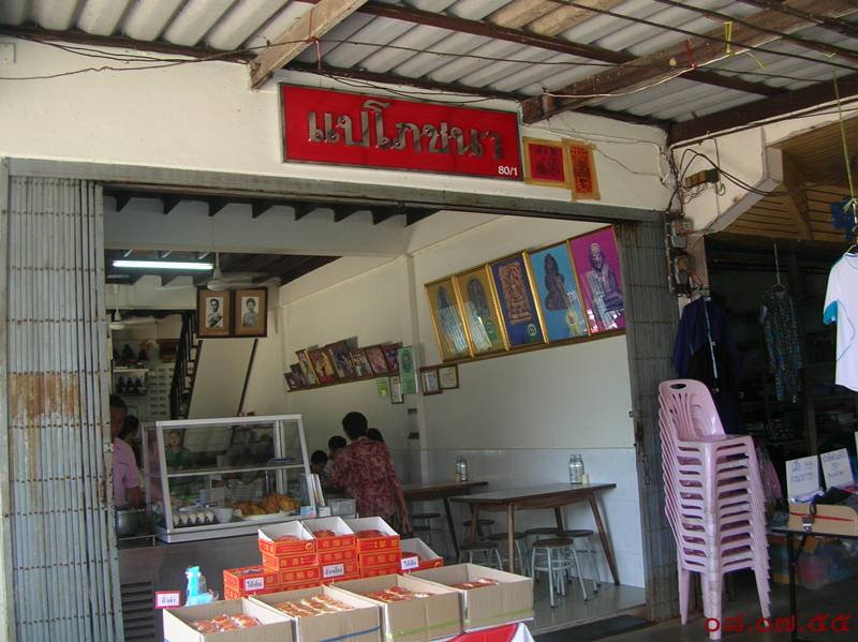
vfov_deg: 40.7
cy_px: 321
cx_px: 429
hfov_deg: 52.7
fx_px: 867
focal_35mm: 35
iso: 50
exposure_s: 1/30
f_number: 2.8
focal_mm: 5.8
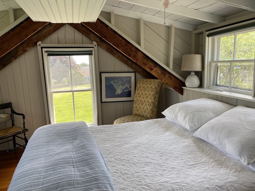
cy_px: 96
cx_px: 128
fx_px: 192
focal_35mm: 26
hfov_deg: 67.3
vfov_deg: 53.1
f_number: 1.8
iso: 32
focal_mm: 4.25
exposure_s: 1/122
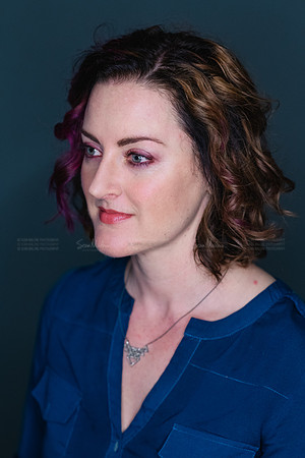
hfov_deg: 16.1
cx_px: 152
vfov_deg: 23.9
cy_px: 229
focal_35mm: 85
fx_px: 1080
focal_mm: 85
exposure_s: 1/400
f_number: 3.5
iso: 2000
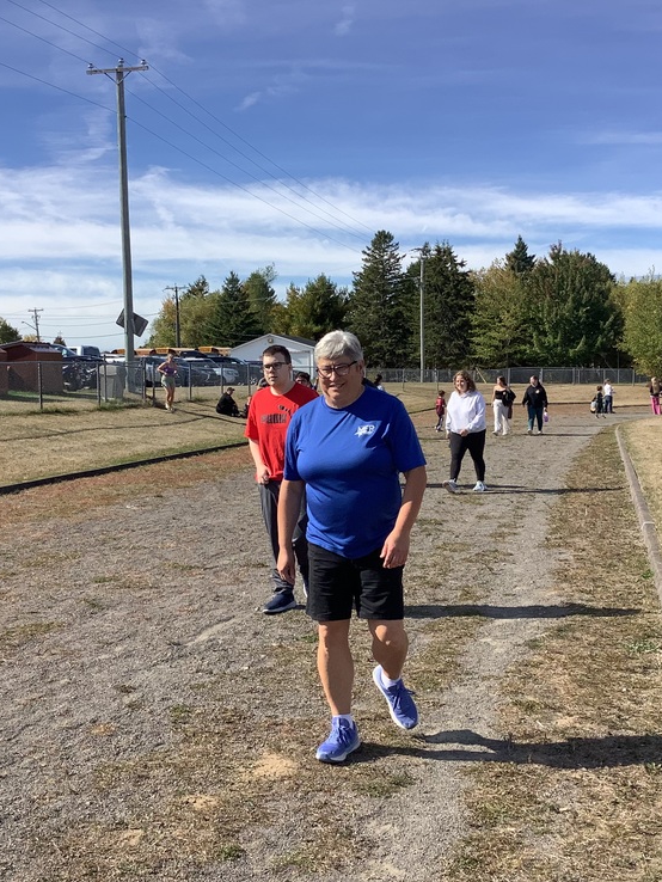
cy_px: 439
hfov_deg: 34.3
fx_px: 1070
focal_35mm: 42
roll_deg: +1.0
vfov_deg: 44.8
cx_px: 277
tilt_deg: -3.6
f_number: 2.4
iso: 25
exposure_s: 1/1381
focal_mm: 3.3
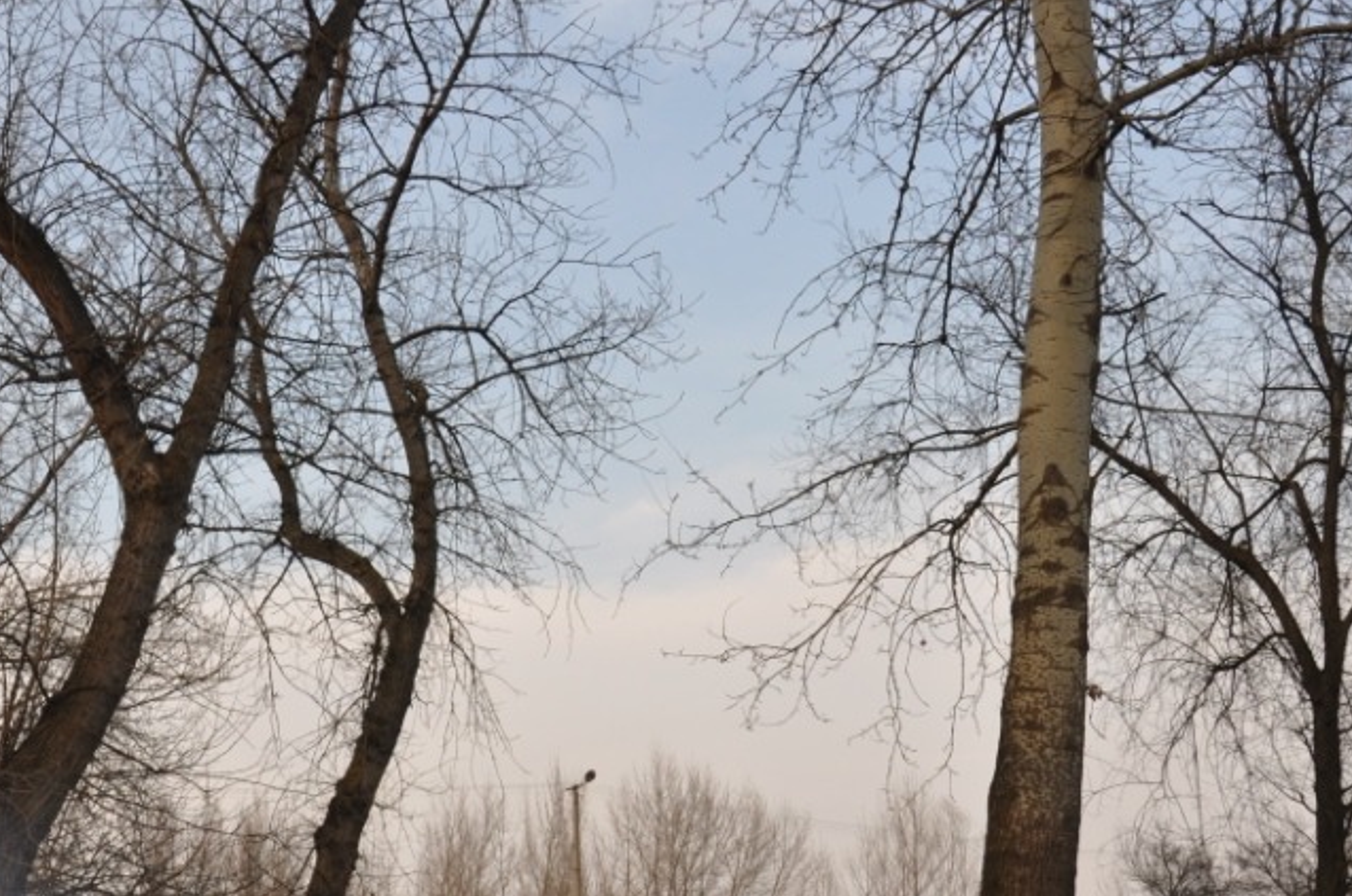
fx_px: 1987
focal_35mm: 53
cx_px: 547
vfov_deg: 25.0
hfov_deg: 37.4
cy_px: 703
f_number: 10
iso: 200
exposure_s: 1/100
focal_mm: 22
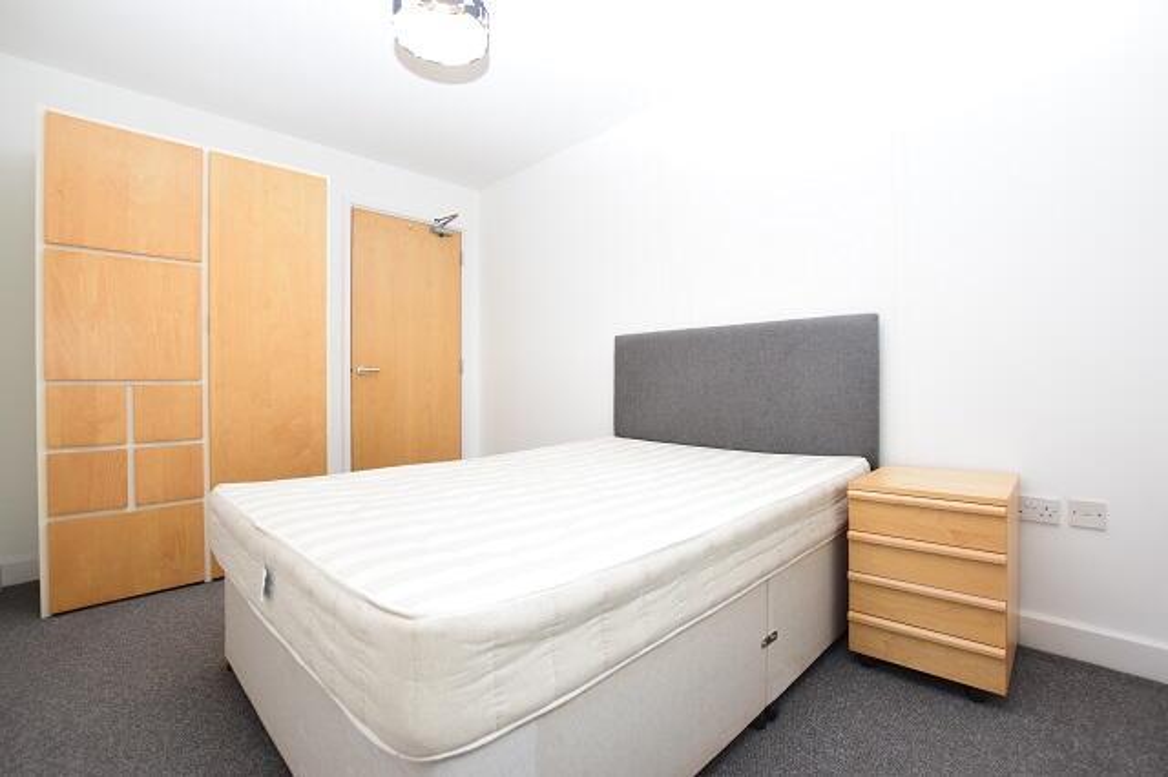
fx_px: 486
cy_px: 388
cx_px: 584
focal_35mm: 15
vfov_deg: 77.3
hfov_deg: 100.4
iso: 1250
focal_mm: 10
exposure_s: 1/60
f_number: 8
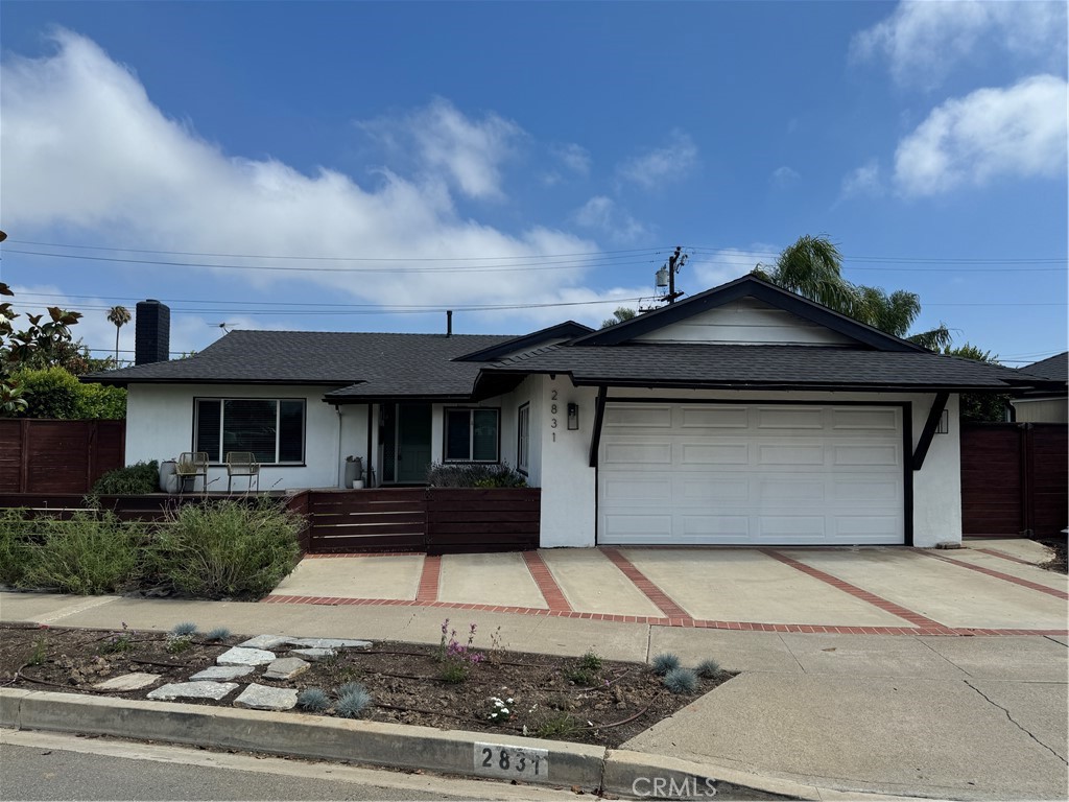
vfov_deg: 56.8
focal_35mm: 24
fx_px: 741
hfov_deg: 71.6
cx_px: 534
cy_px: 401
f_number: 1.78
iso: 80
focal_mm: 6.76
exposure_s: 1/6410
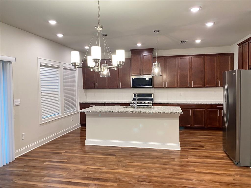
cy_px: 94
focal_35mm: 26
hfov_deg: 67.3
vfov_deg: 53.1
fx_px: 189
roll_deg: +1.3
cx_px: 126
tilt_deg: -1.5
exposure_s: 1/60
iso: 160
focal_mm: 4.25
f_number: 1.8
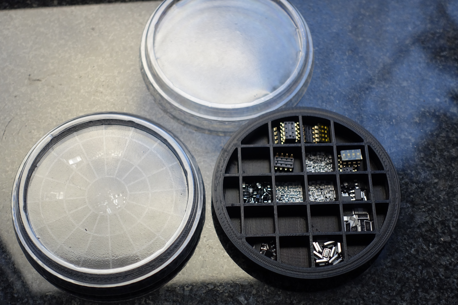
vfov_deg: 19.5
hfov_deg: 28.8
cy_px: 152
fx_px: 890
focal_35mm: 70
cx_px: 229
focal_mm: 25.7
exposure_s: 1/80
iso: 400
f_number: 2.8
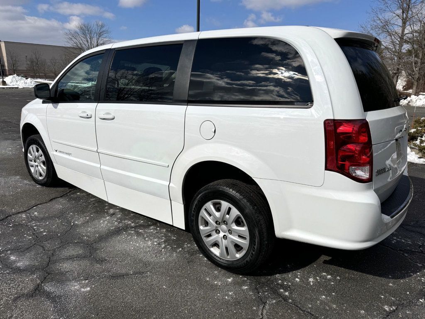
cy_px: 160
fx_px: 295
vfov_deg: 56.8
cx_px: 212
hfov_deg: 71.6
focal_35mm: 24
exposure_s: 1/15152
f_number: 1.78
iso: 80
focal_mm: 6.76
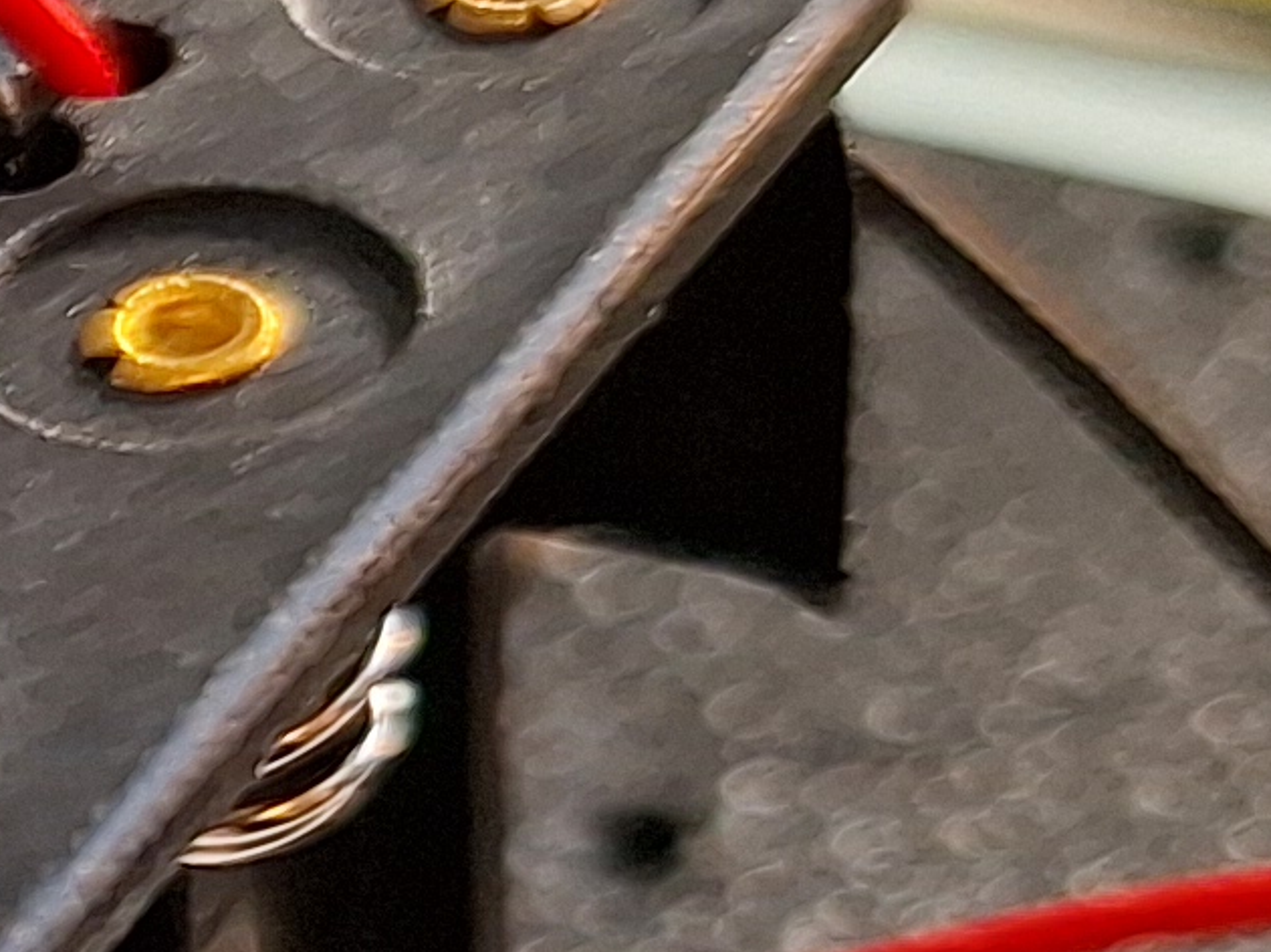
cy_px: 855
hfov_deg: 11.5
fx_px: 5469
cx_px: -1529
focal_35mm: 149
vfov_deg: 9.9
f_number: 1.8
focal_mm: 5.54
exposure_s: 1/50
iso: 80
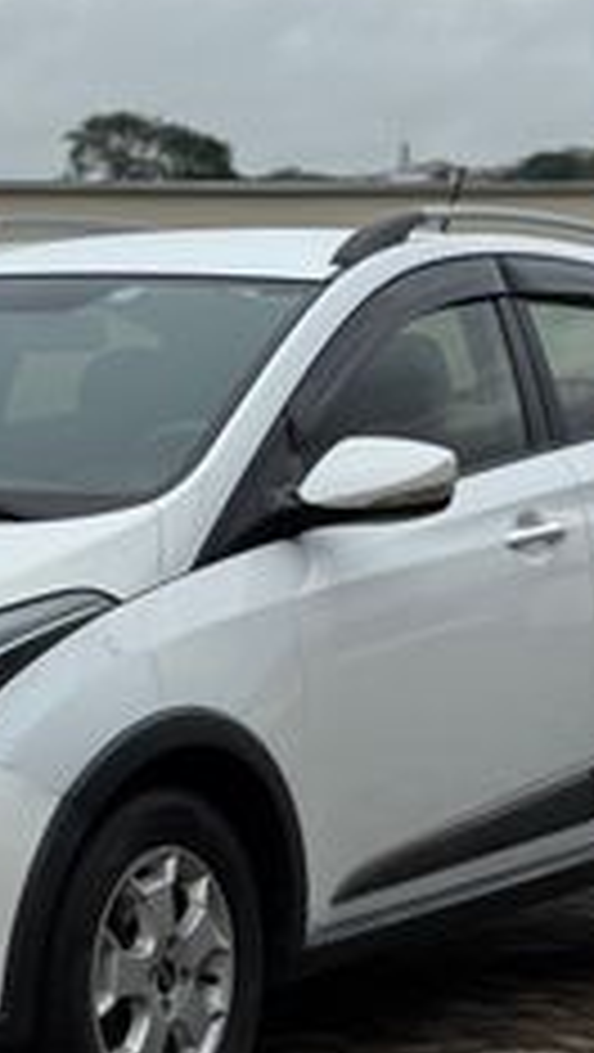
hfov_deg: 11.5
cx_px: 135
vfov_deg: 20.3
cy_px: 662
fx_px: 2934
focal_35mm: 105
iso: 64
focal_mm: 6.76
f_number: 1.78
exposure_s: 1/4329
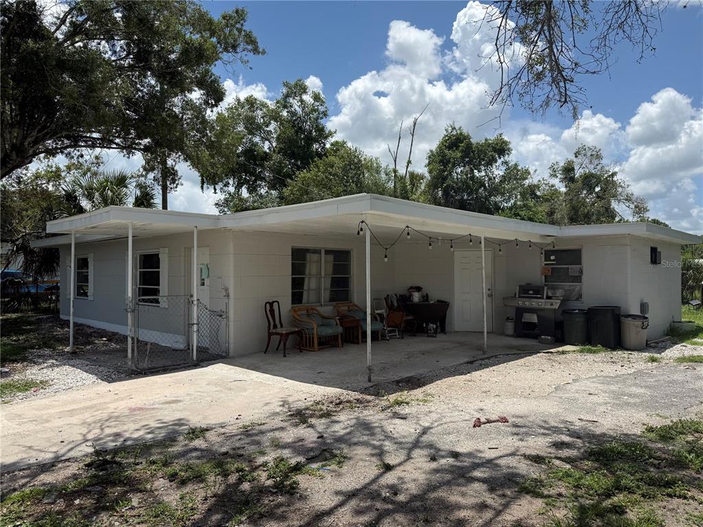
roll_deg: +0.3
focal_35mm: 24
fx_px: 487
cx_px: 352
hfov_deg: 71.6
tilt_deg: +1.1
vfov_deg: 56.8
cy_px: 264
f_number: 1.78
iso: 80
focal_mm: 6.76
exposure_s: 1/6173
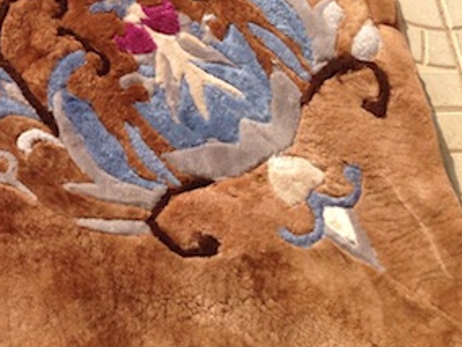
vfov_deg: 15.3
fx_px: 1241
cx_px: -129
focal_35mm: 93
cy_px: -70
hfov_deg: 19.5
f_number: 2.4
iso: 50
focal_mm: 4.12
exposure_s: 1/1106
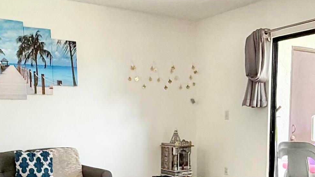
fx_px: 376
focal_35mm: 45
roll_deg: +1.1
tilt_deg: -8.1
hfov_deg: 45.3
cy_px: 168
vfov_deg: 25.5
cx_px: 132
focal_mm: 2.22
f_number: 2.2
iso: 250
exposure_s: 1/121
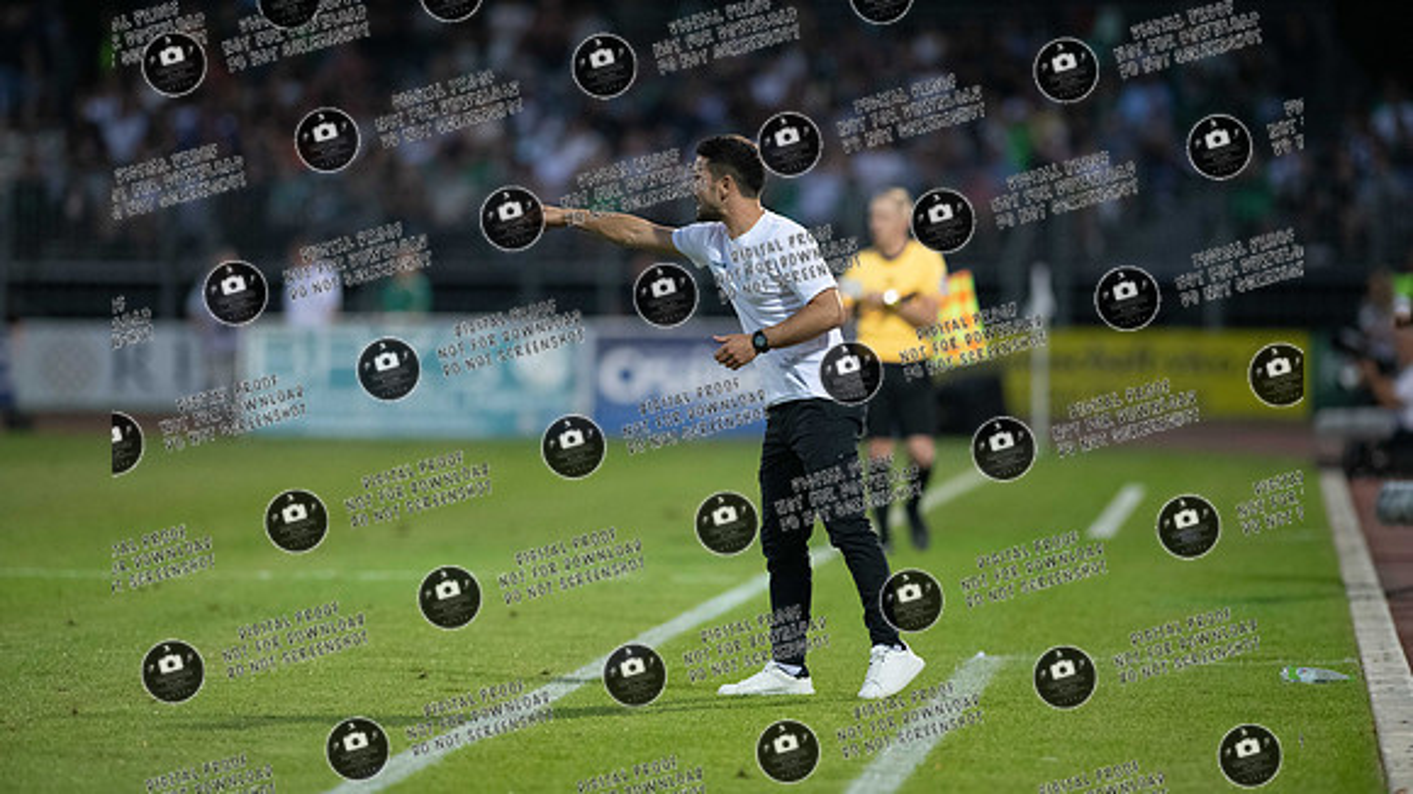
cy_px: 364
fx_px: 11787
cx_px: 707
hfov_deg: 6.9
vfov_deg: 3.9
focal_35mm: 315
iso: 4000
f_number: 3.2
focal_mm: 300
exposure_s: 1/1250
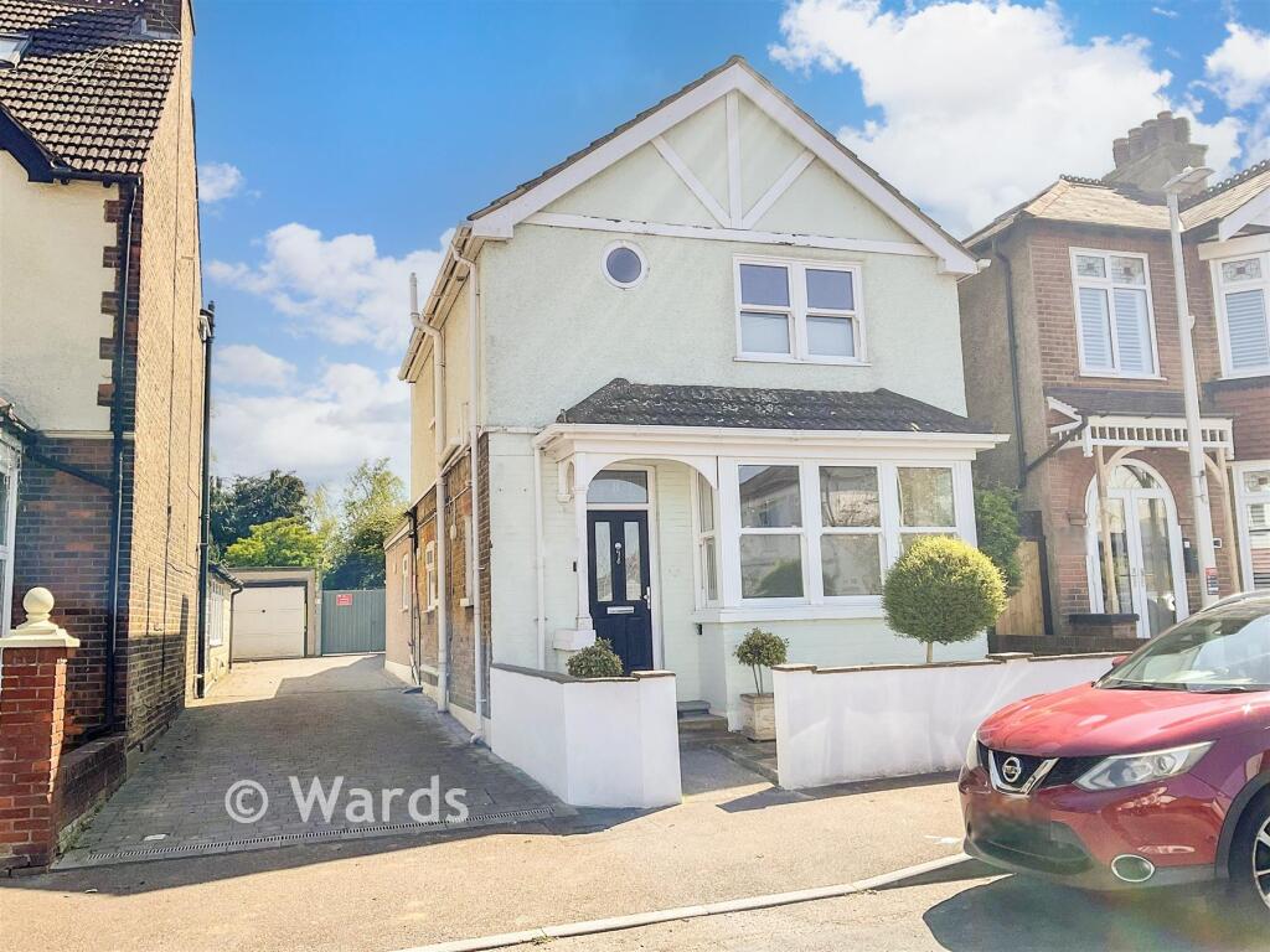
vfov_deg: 48.2
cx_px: 635
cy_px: 476
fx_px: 1064
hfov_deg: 61.7
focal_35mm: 29
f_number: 1.8
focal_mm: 3
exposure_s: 1/1700
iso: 16
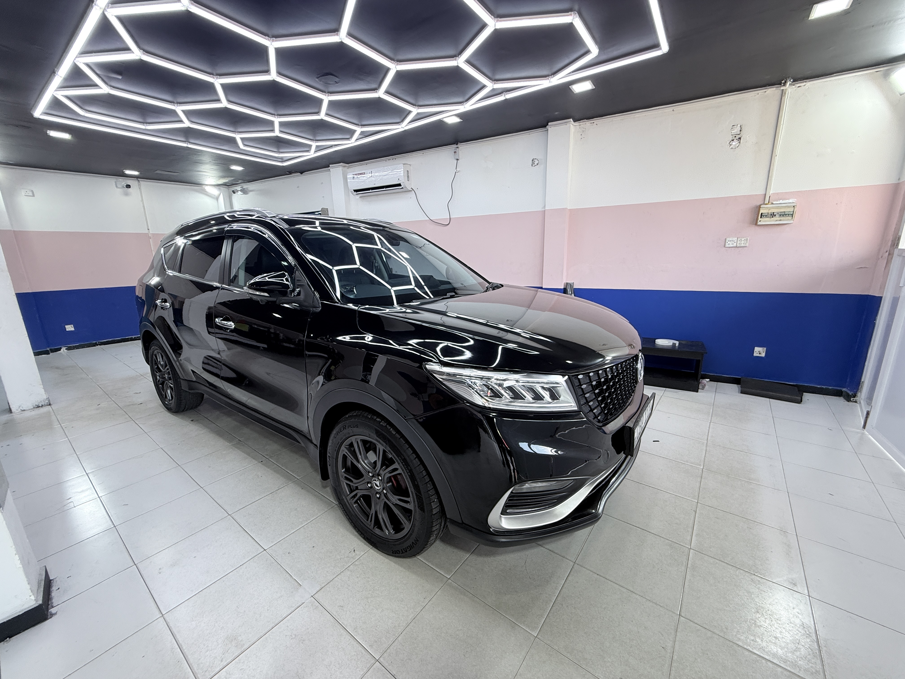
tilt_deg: -13.3
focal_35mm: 14
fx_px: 366
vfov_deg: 85.7
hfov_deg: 102.1
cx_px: 452
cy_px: 340
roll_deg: +1.2
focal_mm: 2.22
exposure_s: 1/100
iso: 80
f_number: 2.2
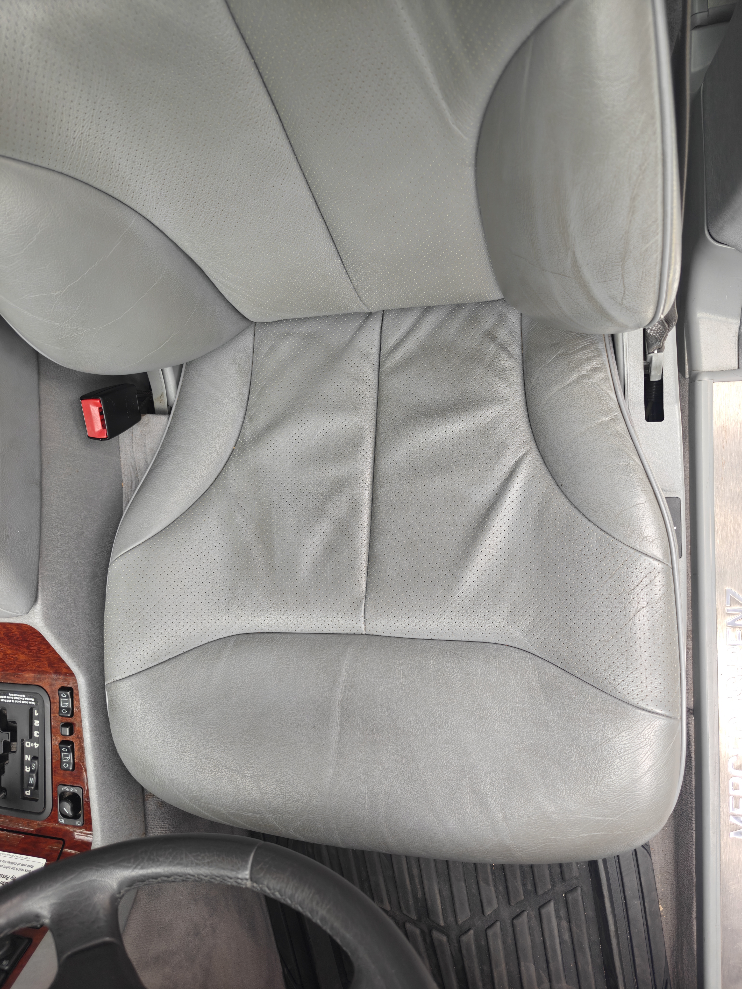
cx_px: 371
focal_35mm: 23
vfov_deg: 73.9
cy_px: 494
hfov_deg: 58.9
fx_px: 657
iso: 100
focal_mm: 6.06
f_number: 1.6
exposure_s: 1/300
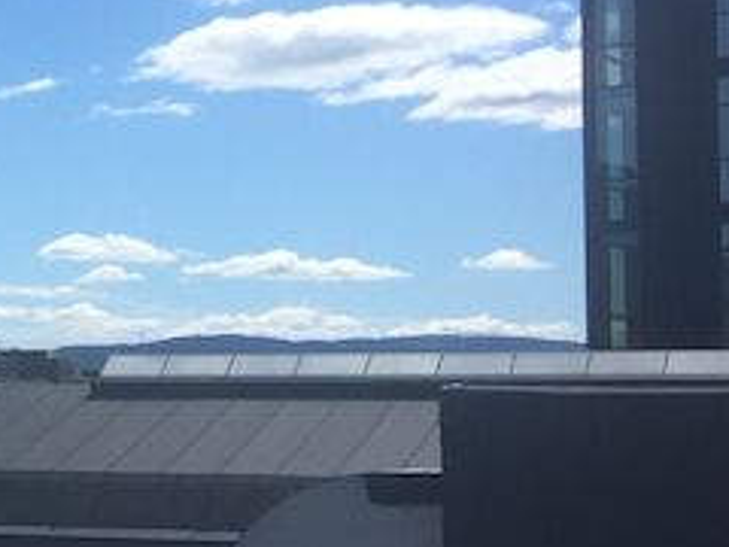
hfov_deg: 14.0
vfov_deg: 12.2
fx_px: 2548
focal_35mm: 121
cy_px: 346
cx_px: -686
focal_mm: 4.15
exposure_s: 1/2639
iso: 32
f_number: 2.2
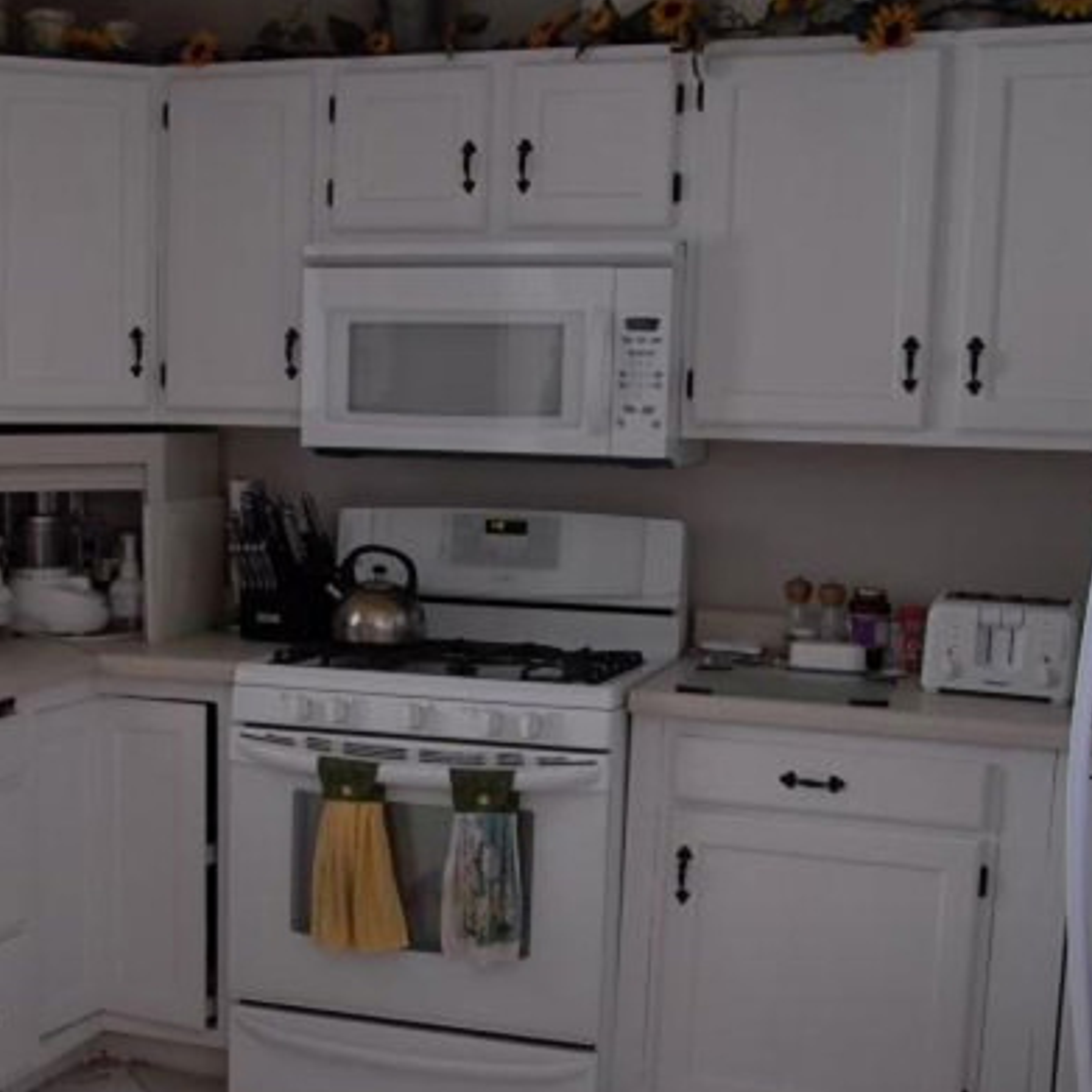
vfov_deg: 31.0
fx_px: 1963
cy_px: 648
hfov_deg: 30.5
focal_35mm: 55
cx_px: 263
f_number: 2.13
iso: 100
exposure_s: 1/34
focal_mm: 8.19
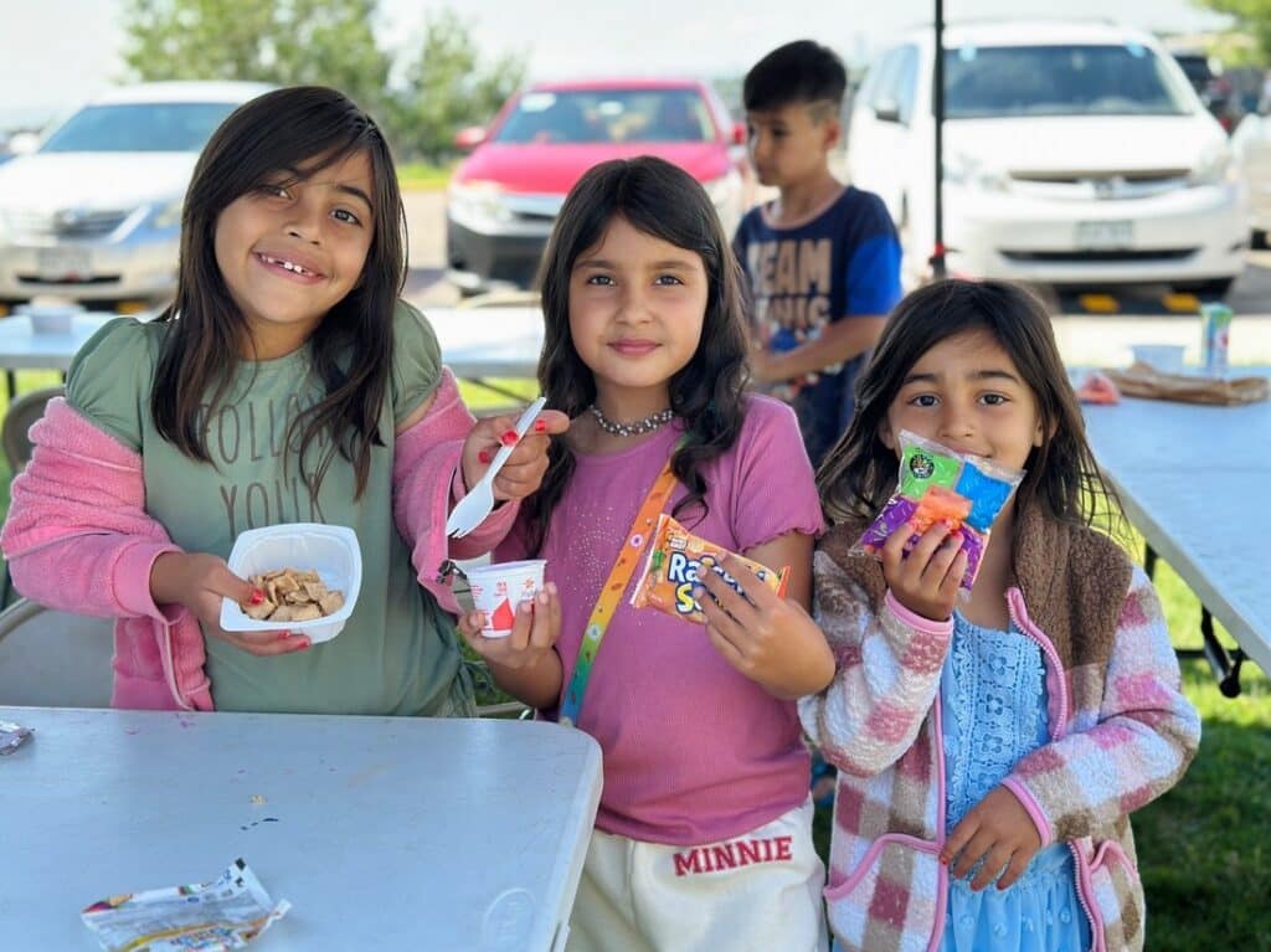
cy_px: 476
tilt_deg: -12.2
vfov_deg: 30.2
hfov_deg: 39.7
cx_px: 636
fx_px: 1762
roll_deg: +3.0
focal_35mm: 48
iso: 80
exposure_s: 1/685
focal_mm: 6.86
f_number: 1.78
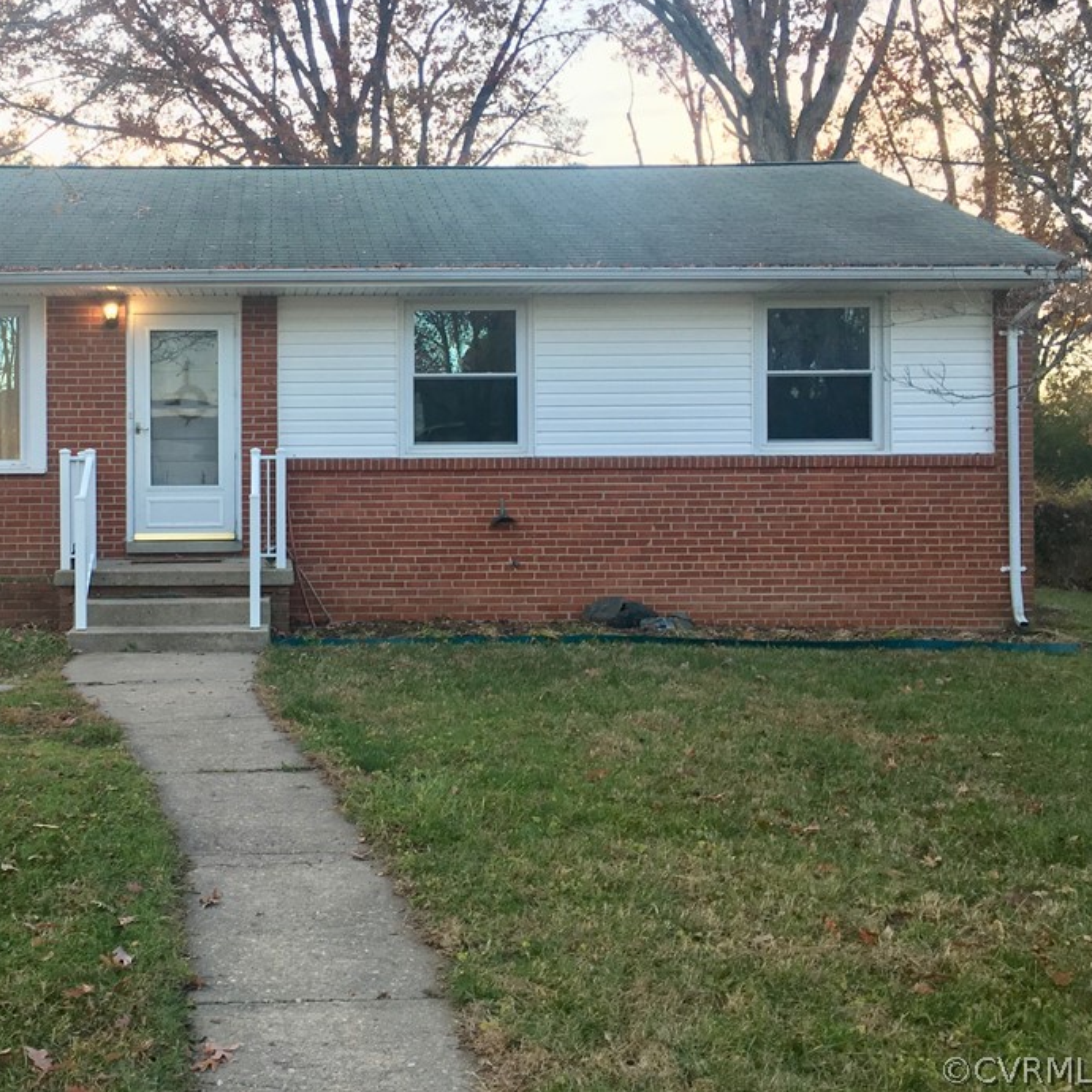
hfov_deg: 42.9
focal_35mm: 38
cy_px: 490
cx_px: 314
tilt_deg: +0.2
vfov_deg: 43.8
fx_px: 1356
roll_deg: +0.3
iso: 25
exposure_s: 1/60
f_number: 2.2
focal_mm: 4.15
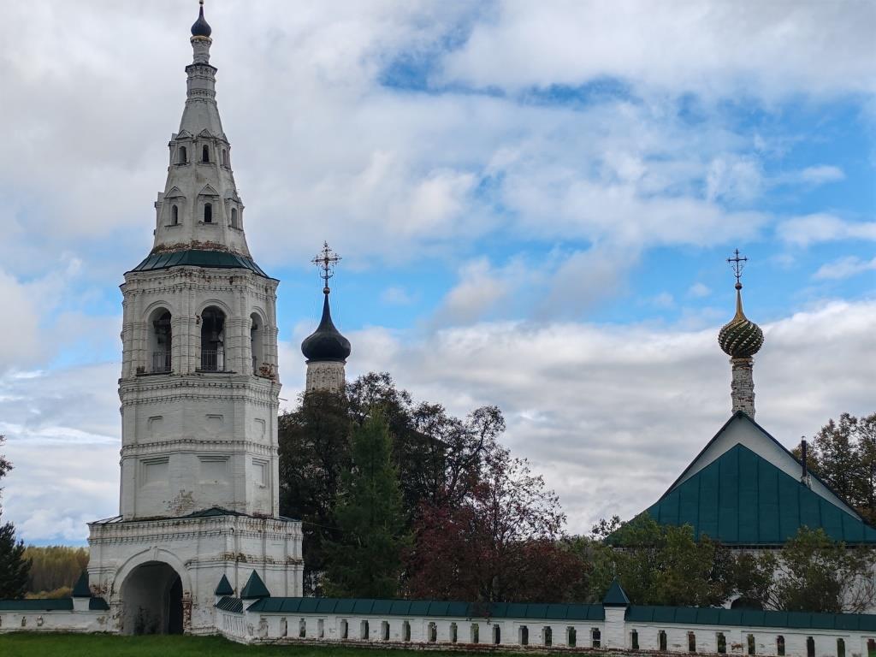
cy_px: 328
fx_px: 1367
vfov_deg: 27.0
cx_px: 438
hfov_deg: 35.5
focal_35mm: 54
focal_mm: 6.12
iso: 50
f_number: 1.9
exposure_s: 1/510
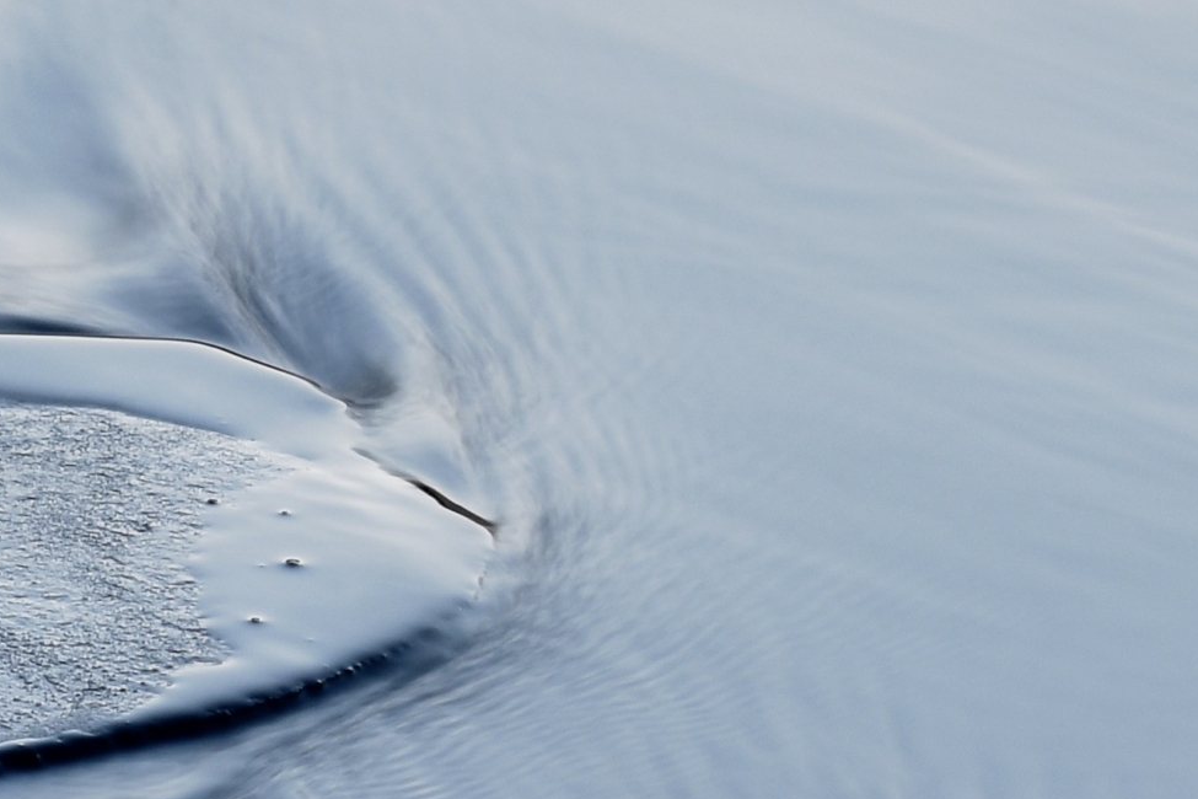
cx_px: 31
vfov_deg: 4.4
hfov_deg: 6.5
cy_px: 418
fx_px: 10482
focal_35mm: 315
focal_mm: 80
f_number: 16
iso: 100
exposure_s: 1
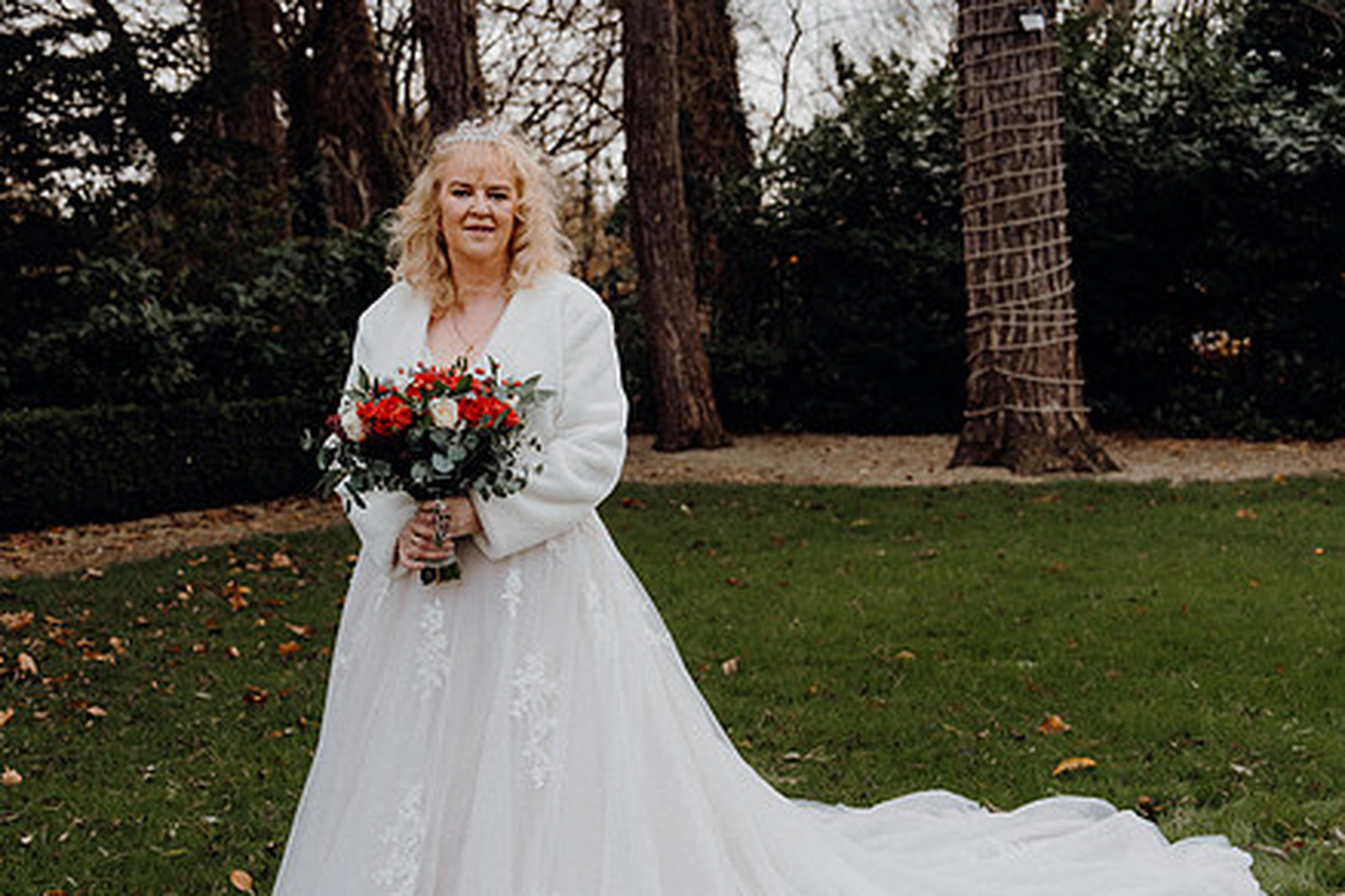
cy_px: 548
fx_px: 1980
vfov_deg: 25.5
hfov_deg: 37.5
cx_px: 599
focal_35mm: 53
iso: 1250
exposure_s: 1/250
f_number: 3.5
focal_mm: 40
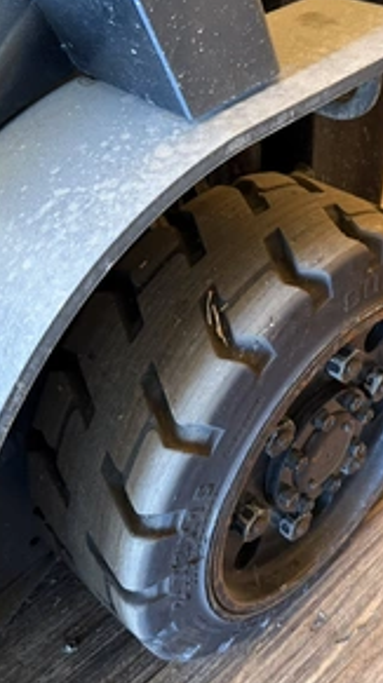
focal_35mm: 36
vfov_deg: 55.3
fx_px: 652
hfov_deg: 32.4
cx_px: 266
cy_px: 340
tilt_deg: -45.5
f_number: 1.78
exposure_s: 1/60
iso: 640
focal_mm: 6.76
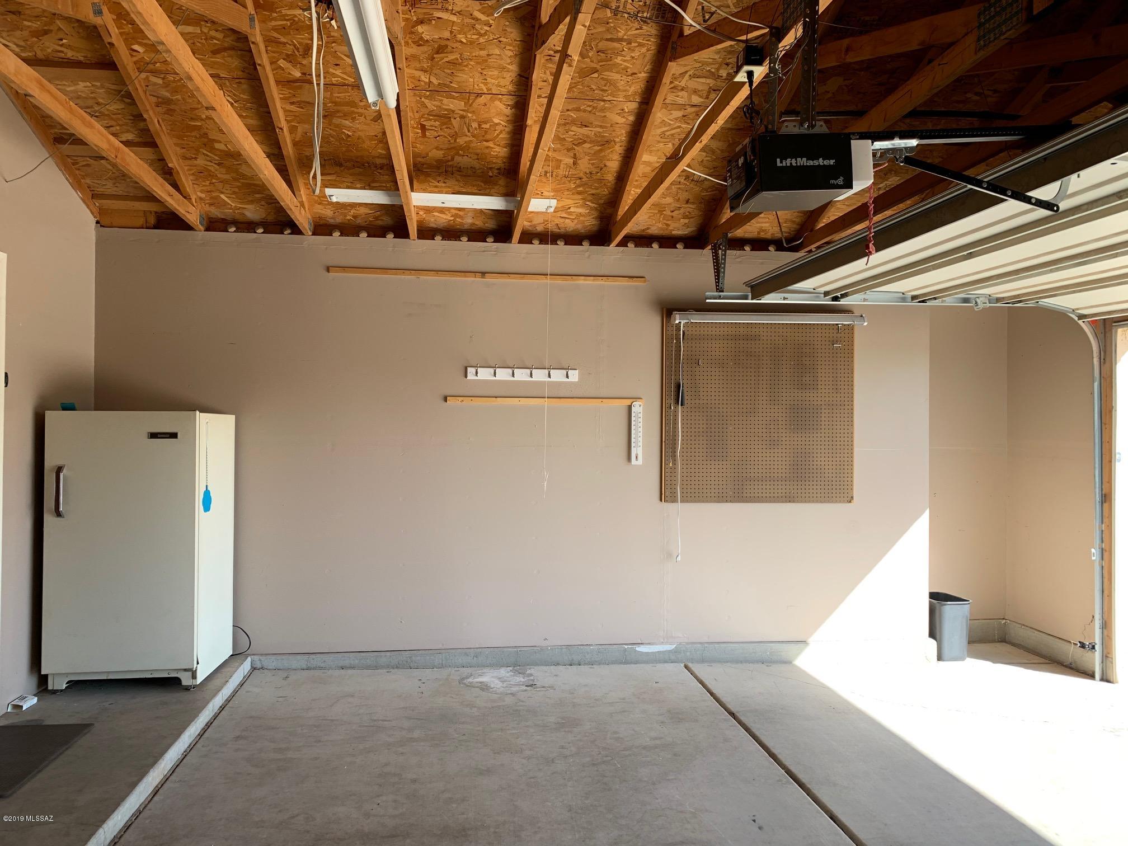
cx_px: 564
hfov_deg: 67.3
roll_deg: -0.4
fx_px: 847
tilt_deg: -0.3
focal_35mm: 26
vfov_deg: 53.1
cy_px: 423
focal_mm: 4.25
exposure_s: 1/143
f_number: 1.8
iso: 25
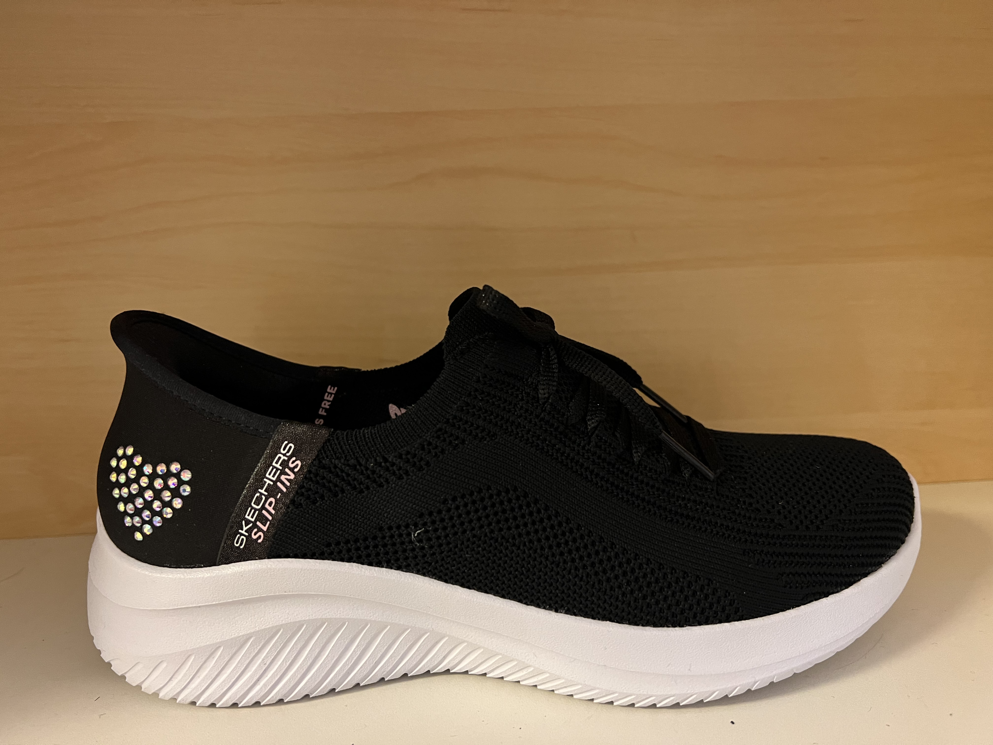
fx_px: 746
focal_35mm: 26
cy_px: 372
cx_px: 496
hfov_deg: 67.3
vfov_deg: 53.1
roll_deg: +1.8
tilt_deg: -14.9
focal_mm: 5.7
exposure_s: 1/50
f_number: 1.5
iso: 320
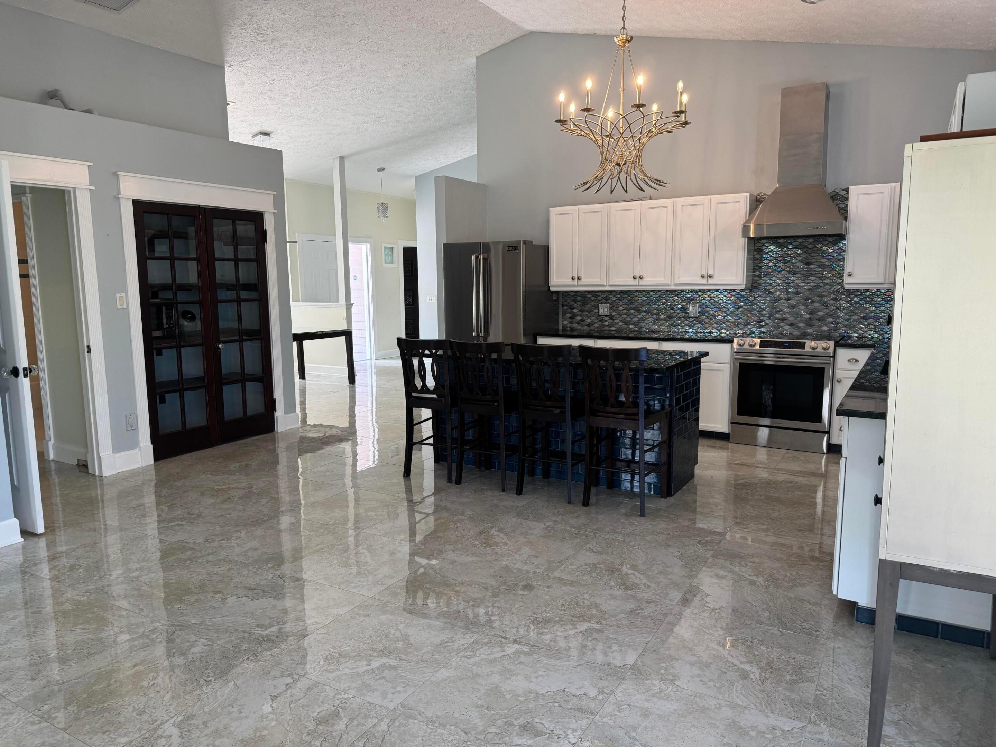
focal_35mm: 24
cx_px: 498
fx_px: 691
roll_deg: +0.1
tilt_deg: -7.5
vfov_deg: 56.8
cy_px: 374
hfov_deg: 71.6
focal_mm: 6.76
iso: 160
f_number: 1.78
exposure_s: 1/120
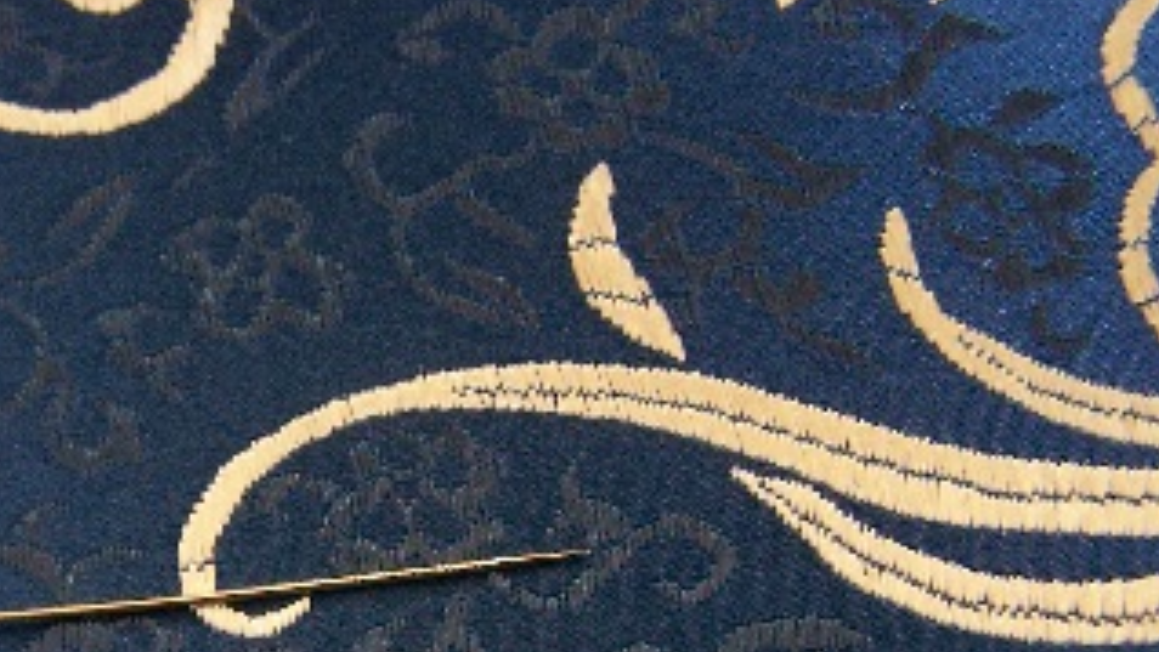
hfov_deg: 31.8
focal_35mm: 65
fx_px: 1998
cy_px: 674
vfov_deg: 18.0
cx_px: 293
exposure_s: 1/8
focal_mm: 6.3
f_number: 2.8
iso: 160
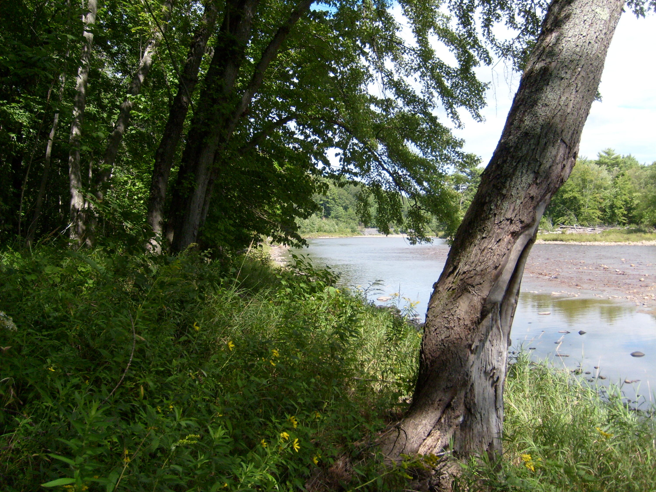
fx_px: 663
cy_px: 246
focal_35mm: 35
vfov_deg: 40.7
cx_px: 328
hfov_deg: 52.6
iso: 80
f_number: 7.1
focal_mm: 5.8
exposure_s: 1/125
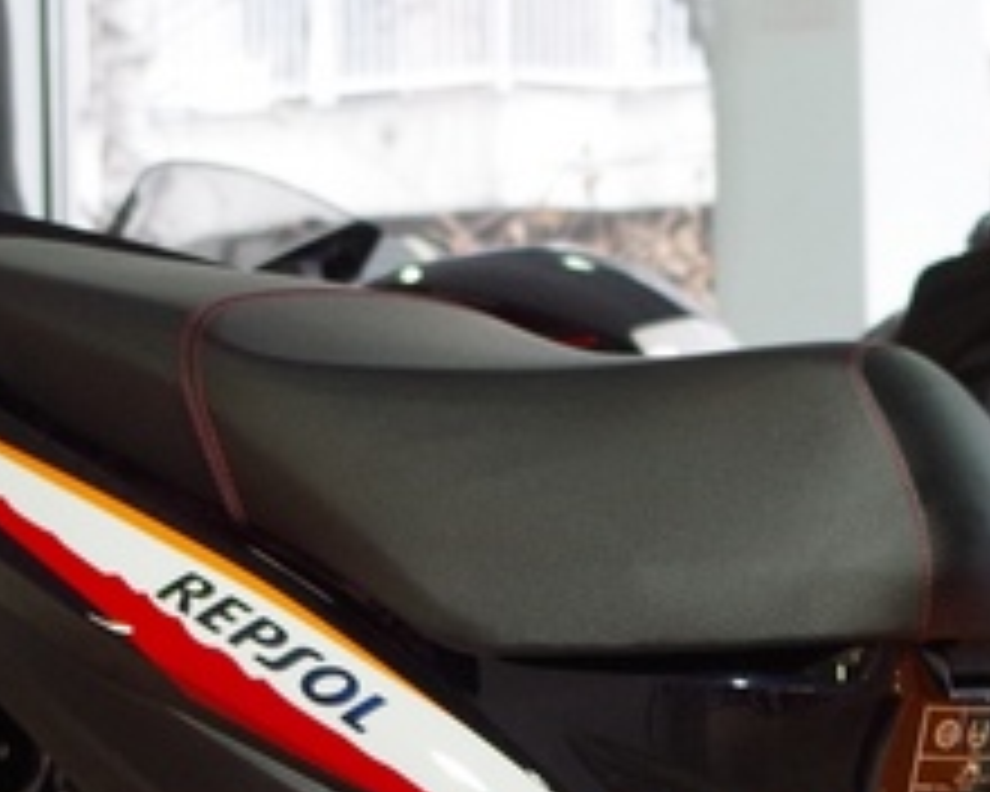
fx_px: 7296
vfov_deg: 6.2
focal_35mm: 249
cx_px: 1242
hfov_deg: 7.7
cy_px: 657
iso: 800
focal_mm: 37.5
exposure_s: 1/50
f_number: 4.5
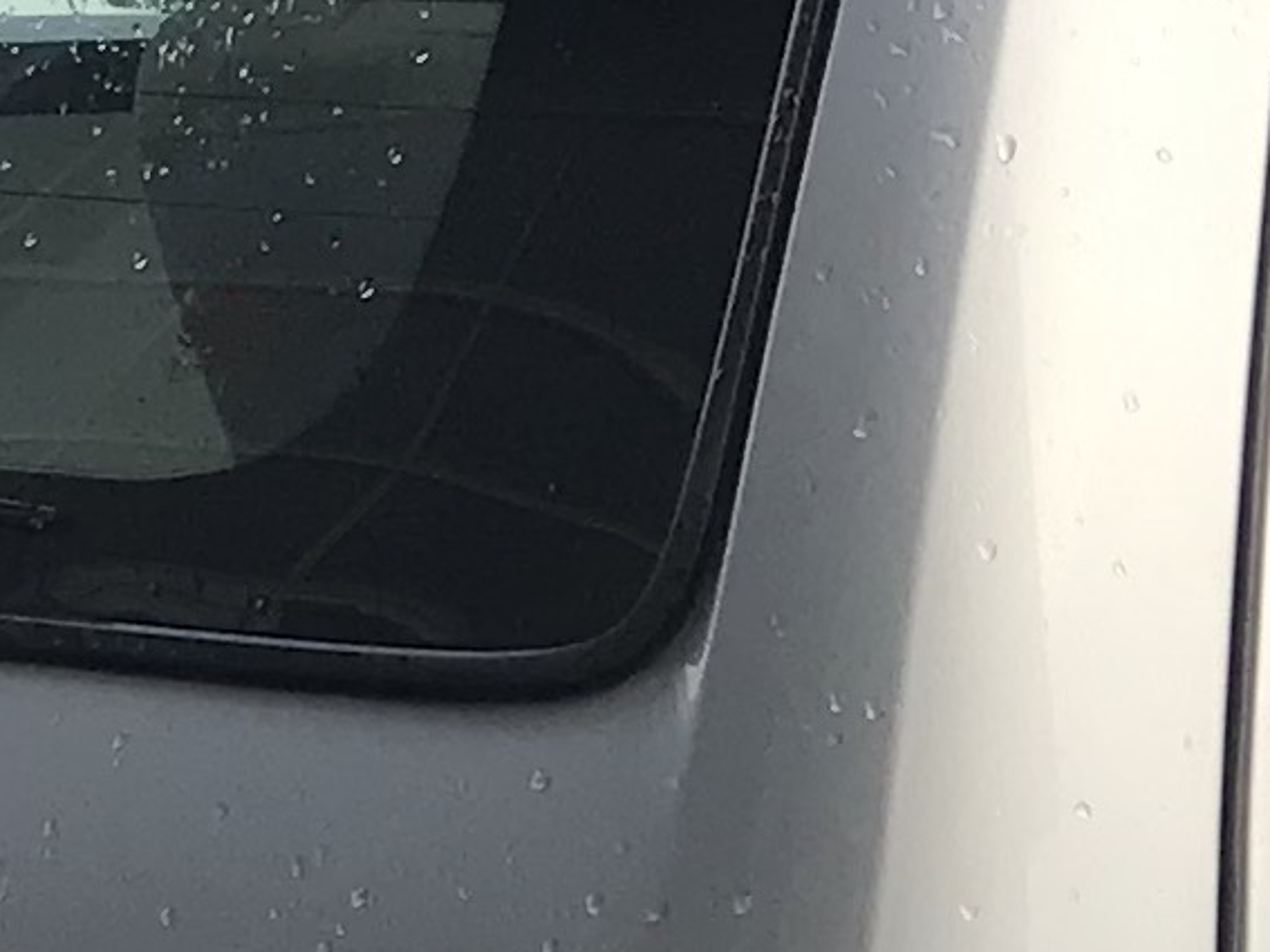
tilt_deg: -9.0
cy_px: 744
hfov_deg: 9.7
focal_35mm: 199
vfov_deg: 7.5
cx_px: 1893
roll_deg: +2.0
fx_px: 7299
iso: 20
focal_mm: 3.99
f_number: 1.8
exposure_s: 1/212
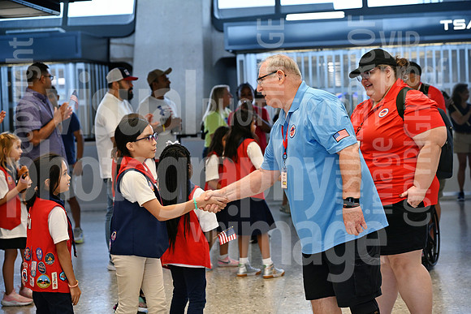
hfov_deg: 29.2
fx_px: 903
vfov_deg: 19.7
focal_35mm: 69
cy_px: 157
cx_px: 236
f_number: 4
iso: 1250
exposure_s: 1/320
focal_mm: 69
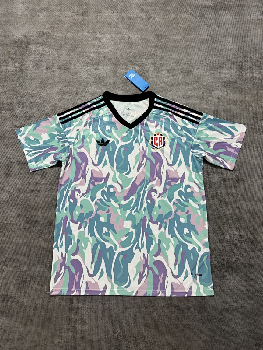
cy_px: 175
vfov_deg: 71.6
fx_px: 243
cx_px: 132
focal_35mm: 24
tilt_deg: -77.7
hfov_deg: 56.8
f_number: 1.78
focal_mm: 6.76
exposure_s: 1/50
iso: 125
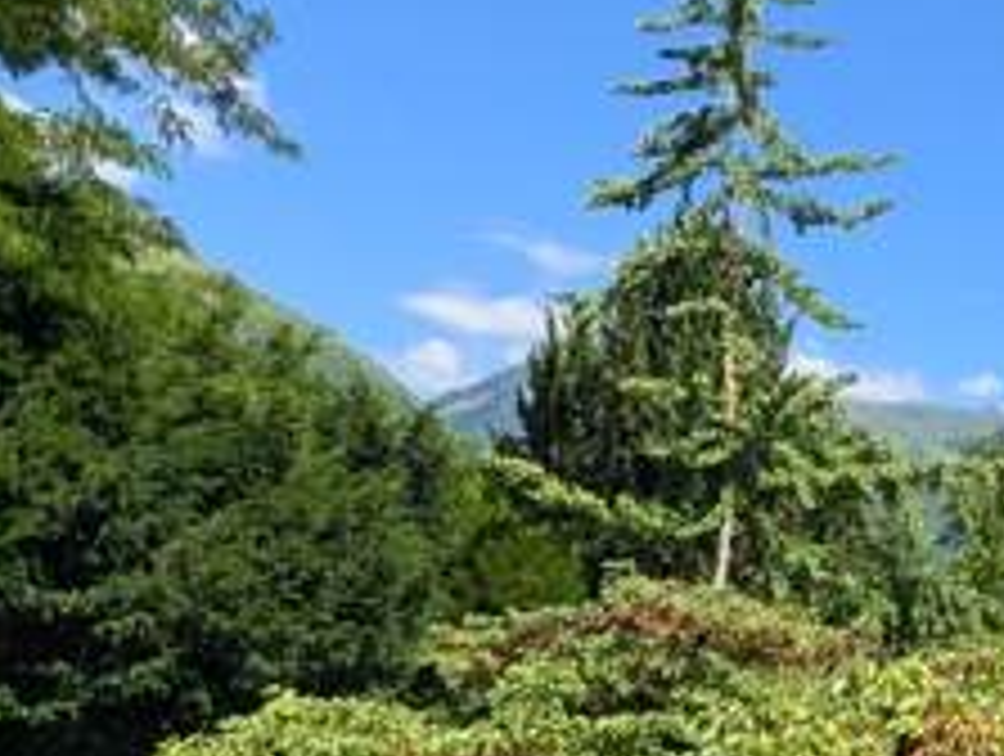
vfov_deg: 33.1
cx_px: 1139
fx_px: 1249
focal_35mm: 43
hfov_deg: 36.2
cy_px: 562
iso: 54
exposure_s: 1/1582
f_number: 1.7
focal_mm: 2.02
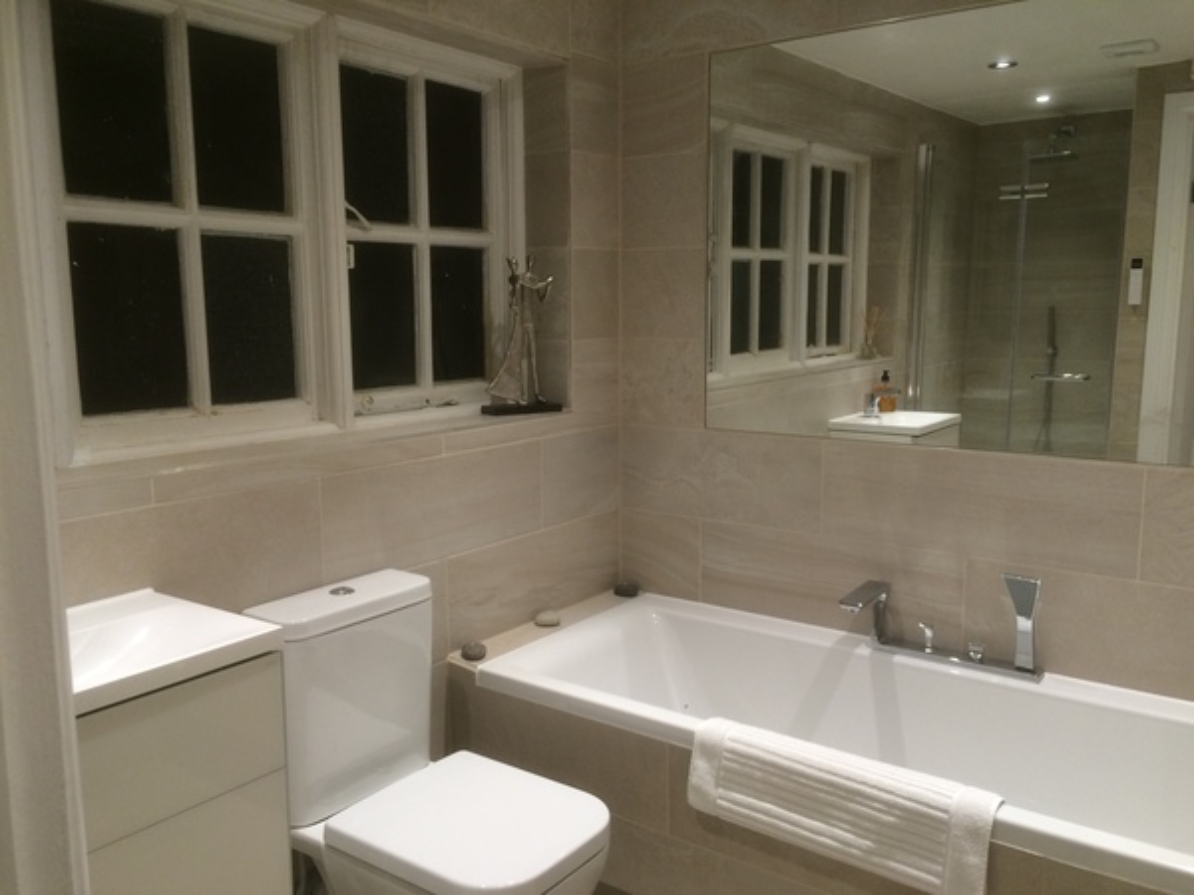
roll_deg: +1.0
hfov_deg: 61.7
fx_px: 1000
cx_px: 597
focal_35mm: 29
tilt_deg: -8.4
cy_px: 448
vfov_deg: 48.2
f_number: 2.2
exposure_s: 1/33
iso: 125
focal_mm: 4.15
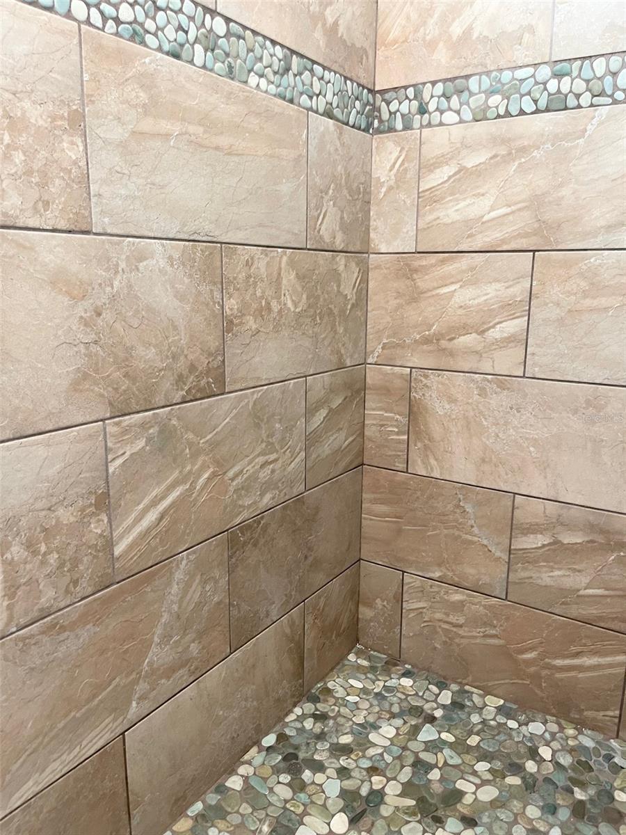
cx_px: 313
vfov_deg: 67.3
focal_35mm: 26
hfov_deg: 53.1
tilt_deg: -12.4
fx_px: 627
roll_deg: +0.4
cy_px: 418
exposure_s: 1/40
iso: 400
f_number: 1.6
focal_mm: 5.1
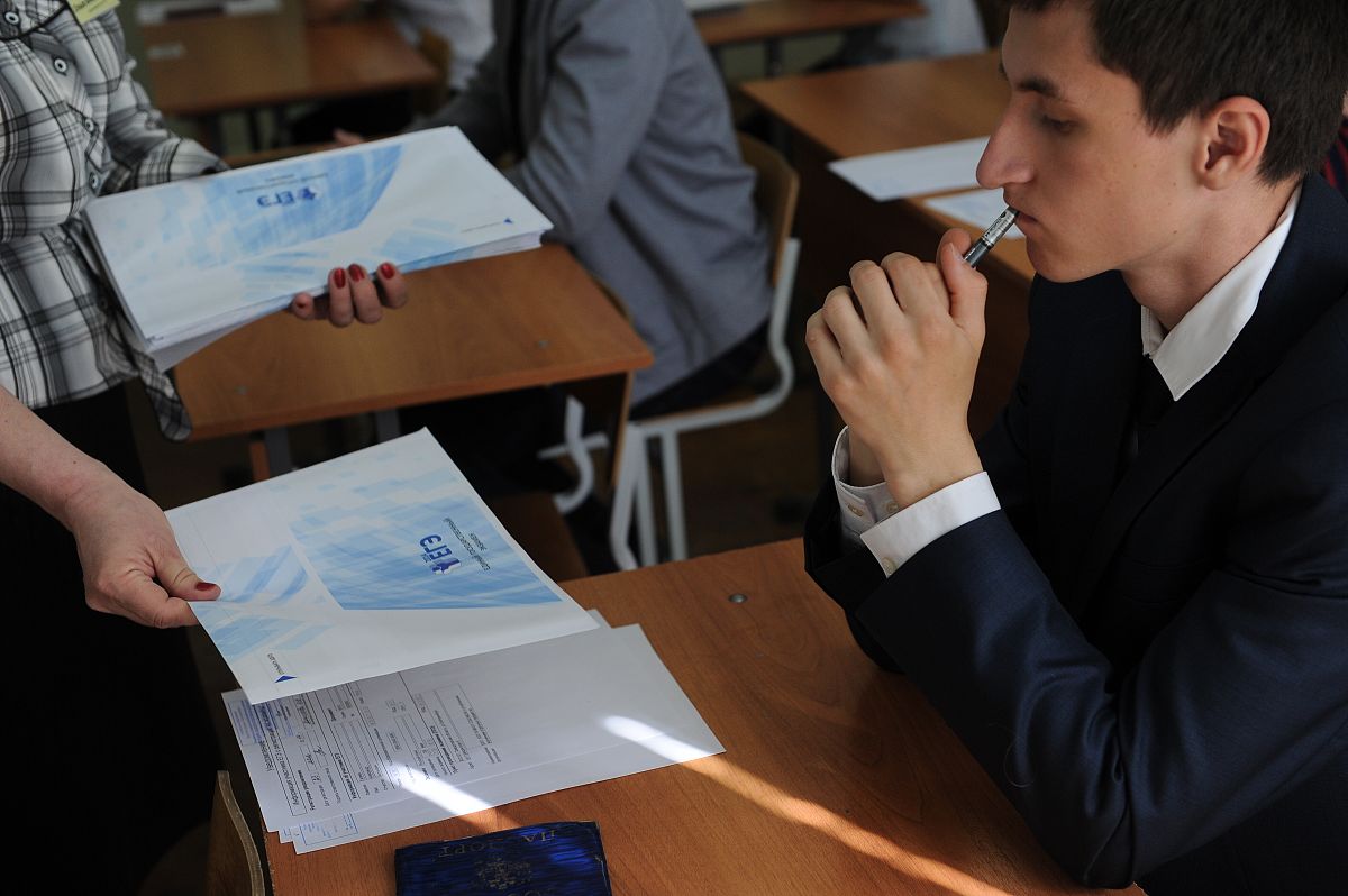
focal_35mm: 55
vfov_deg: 24.6
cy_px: 448
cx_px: 674
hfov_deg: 36.3
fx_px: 2058
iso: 1000
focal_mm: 55
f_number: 4
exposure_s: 1/640
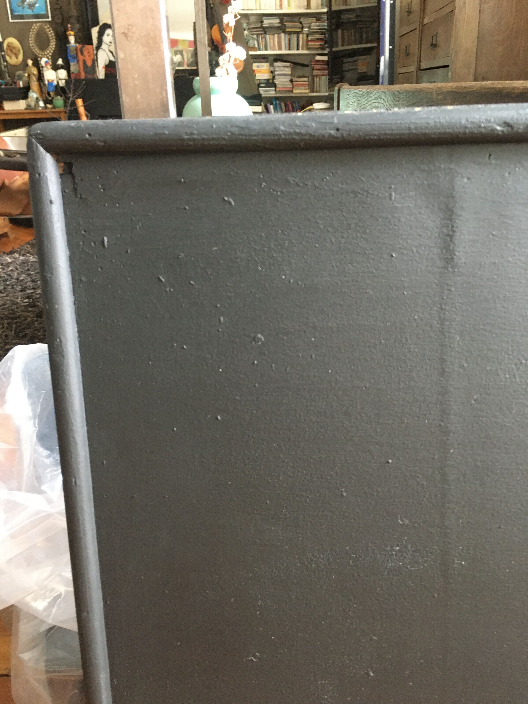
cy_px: 352
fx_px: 590
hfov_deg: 48.2
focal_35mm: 29
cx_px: 264
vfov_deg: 61.7
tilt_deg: -23.5
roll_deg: +0.0
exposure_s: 1/17
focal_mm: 4.15
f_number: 2.2
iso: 200
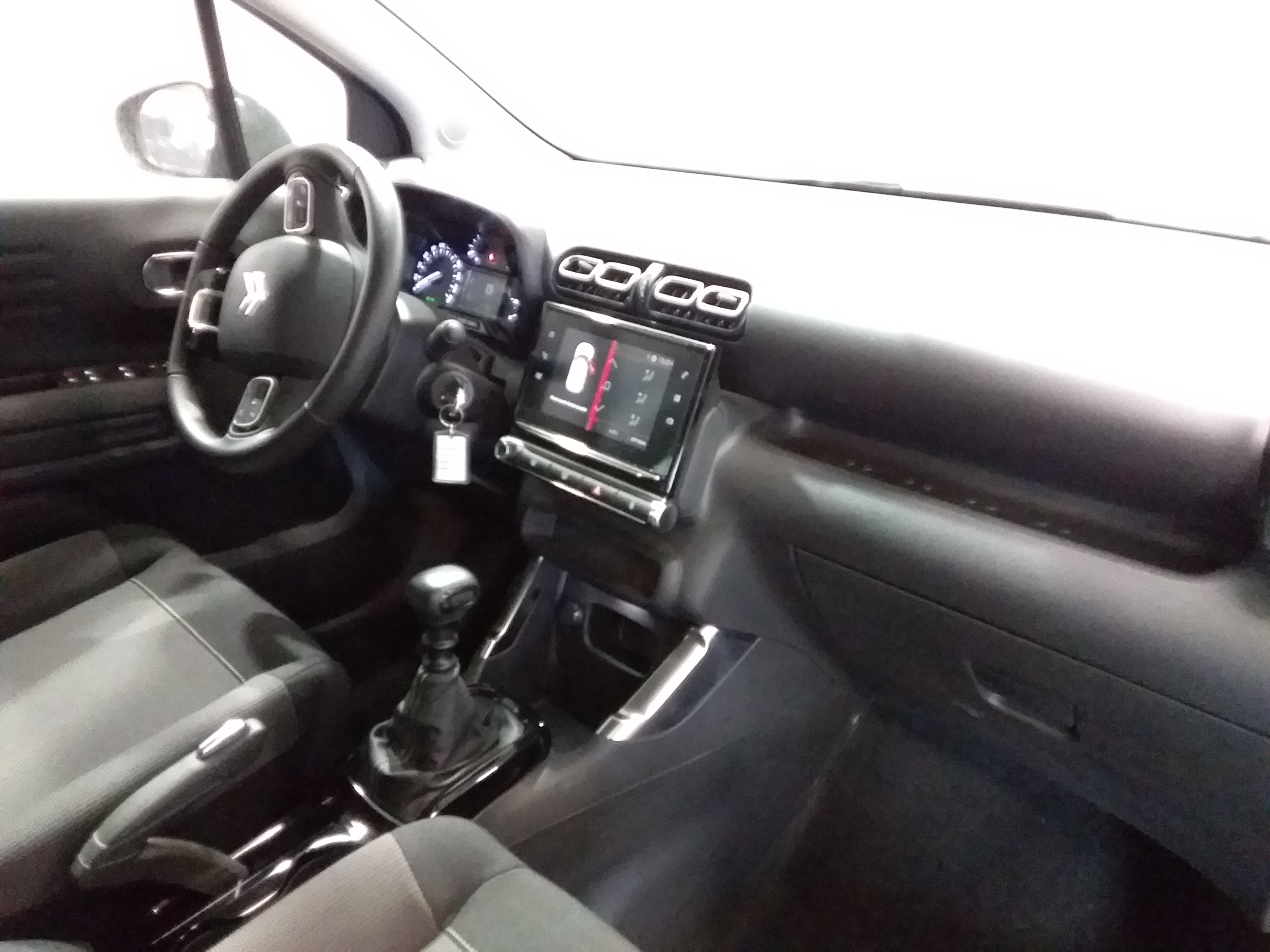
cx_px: 635
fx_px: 1027
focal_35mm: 28
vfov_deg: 49.7
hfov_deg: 63.4
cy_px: 476
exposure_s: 1/17
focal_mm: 2.91
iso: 800
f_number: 1.9
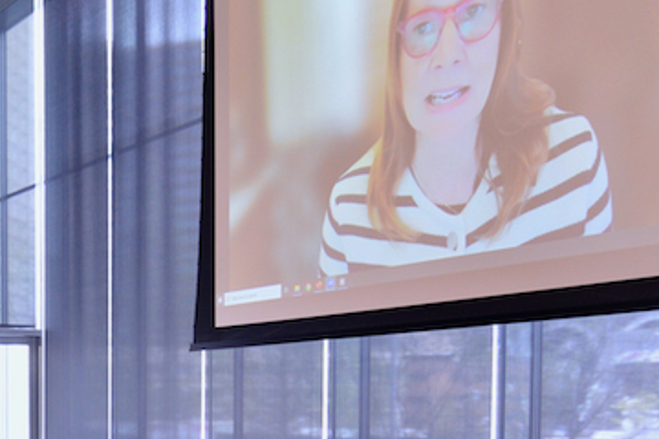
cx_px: -20
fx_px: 1171
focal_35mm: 64
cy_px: 504
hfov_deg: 29.1
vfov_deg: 20.1
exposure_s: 1/80
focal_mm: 18
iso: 1250
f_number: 5
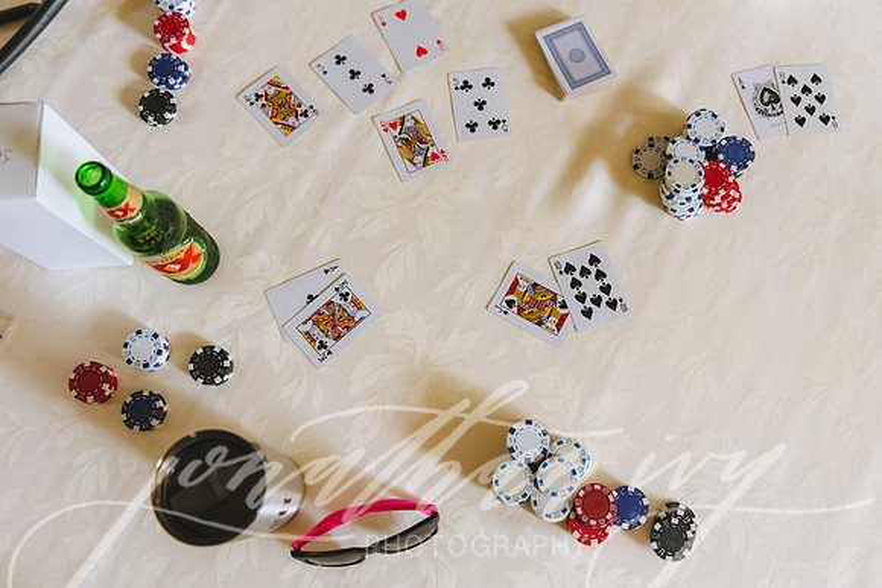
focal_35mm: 31
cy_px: 294
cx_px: 478
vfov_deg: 41.8
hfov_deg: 59.5
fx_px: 770
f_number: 2.8
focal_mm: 29
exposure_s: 1/200
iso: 3200
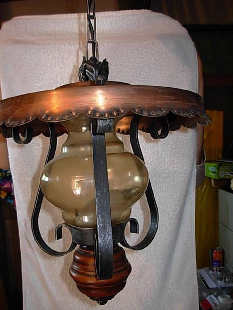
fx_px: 341
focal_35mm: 38
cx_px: 116
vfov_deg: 49.0
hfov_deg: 37.7
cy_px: 155
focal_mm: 6.3
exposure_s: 1/22.6
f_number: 2.9
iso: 79
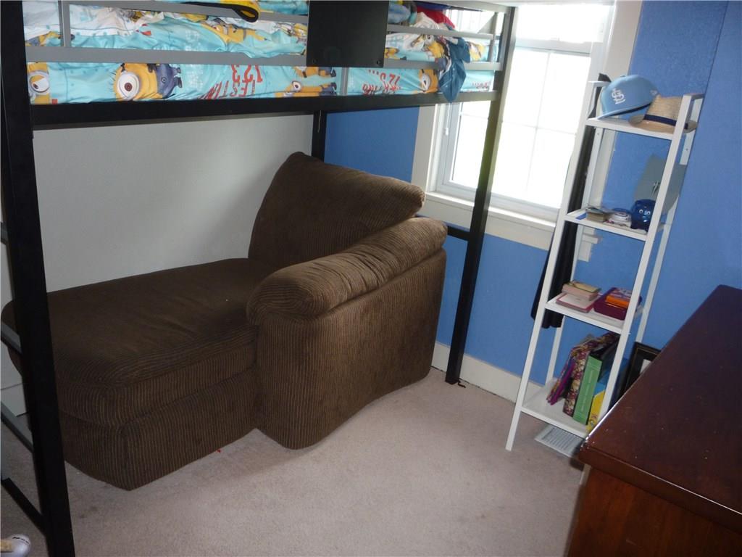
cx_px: 371
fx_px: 643
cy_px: 278
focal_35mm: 30
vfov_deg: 46.8
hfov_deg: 60.0
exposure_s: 1/30
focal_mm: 5.2
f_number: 3.3
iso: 200
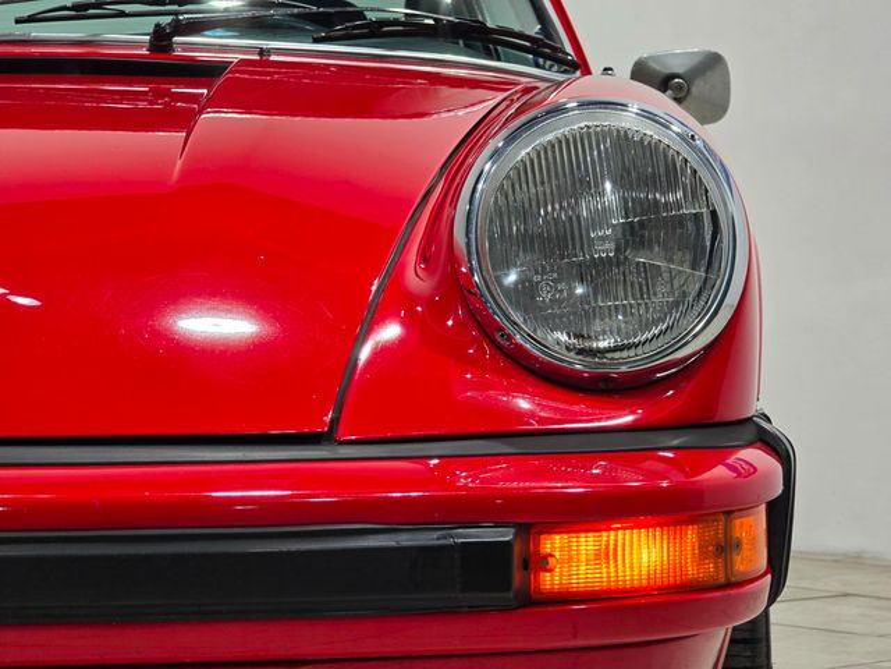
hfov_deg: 17.1
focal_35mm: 115
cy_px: 334
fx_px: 2960
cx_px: 446
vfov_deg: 12.9
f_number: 3.4
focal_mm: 18.6
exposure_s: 1/120
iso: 200
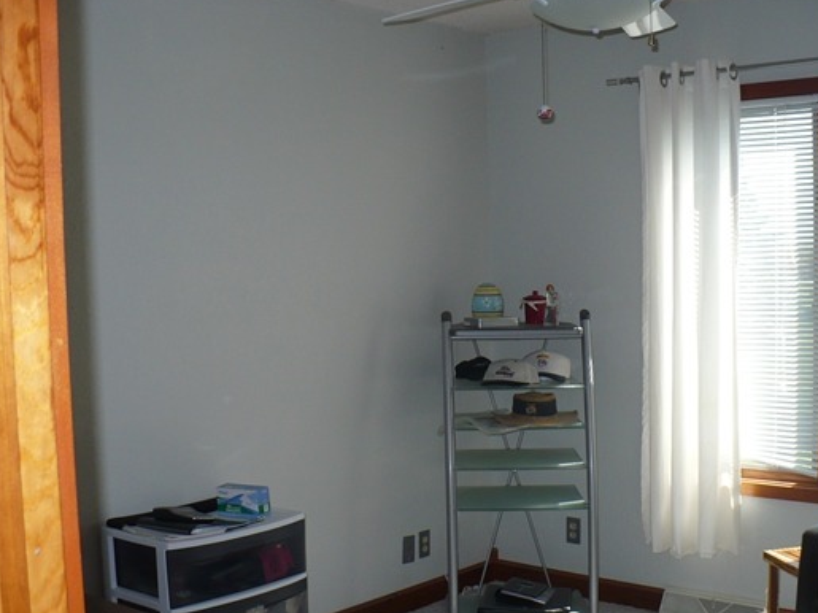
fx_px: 1087
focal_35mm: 46
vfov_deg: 31.5
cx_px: 457
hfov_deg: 41.2
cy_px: 333
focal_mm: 6.1
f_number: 2.8
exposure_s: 1/160
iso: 100
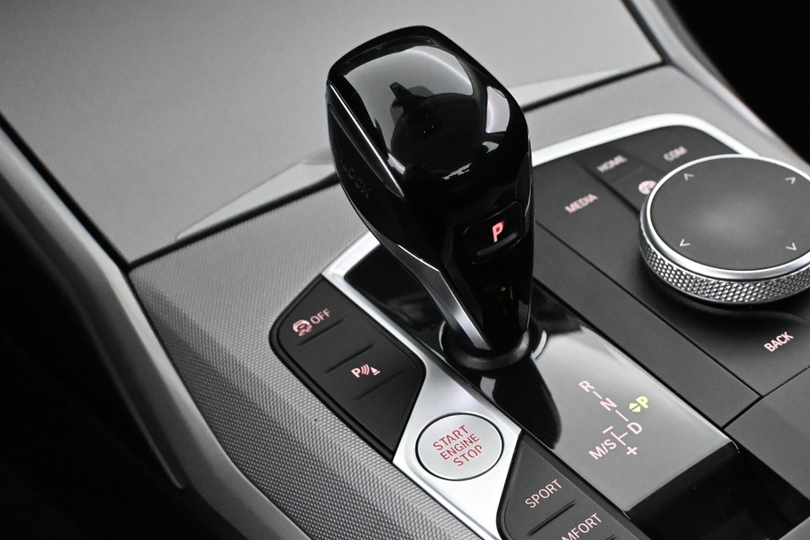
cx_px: 578
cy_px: 386
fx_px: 1470
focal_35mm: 65
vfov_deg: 20.7
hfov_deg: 30.4
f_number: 4.2
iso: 7200
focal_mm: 24.5
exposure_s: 1/60
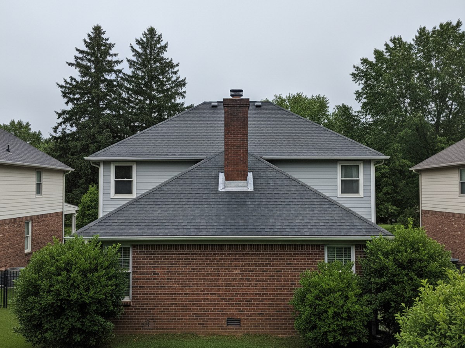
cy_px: 174
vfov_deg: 58.9
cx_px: 232
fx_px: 309
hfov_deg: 73.9
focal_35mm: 23
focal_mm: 6.4
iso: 871
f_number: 1.8
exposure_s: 1/273
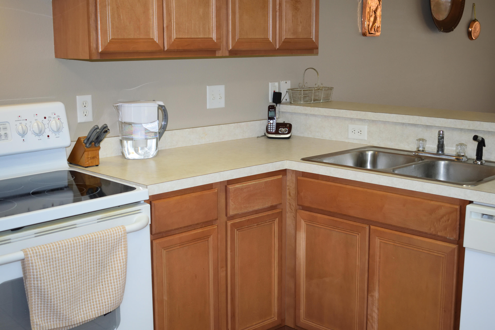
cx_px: 248
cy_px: 165
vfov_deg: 28.1
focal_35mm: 48
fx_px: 660
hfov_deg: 41.1
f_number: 5
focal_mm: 32
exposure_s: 1/100
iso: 800
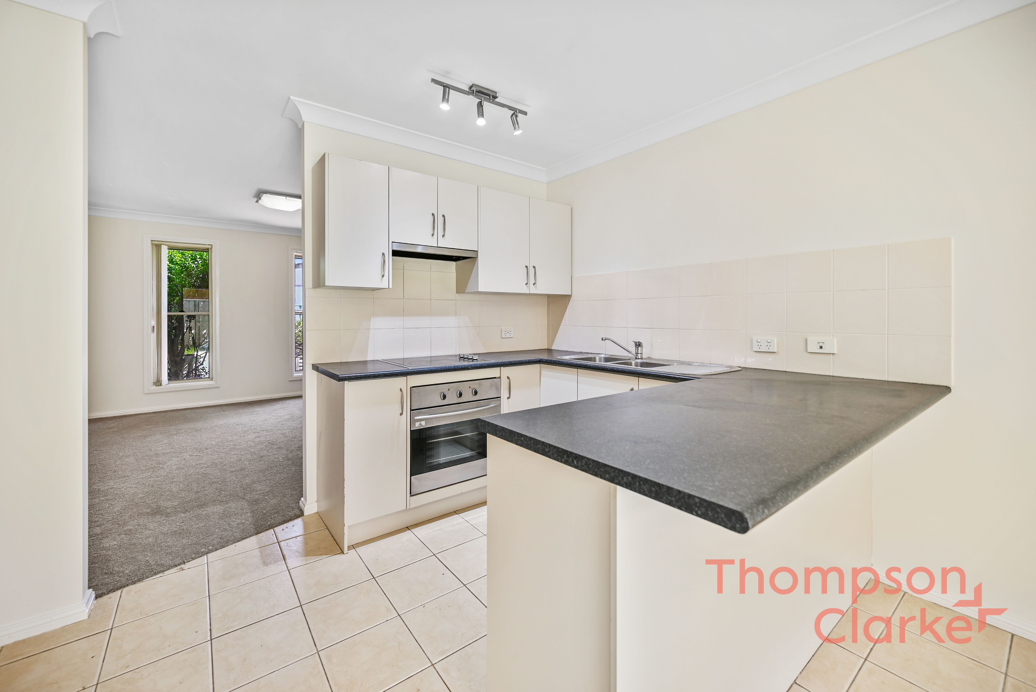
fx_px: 403
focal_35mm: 14
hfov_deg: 104.2
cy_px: 346
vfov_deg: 81.3
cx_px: 518
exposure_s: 1/10
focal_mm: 14
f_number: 4
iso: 100
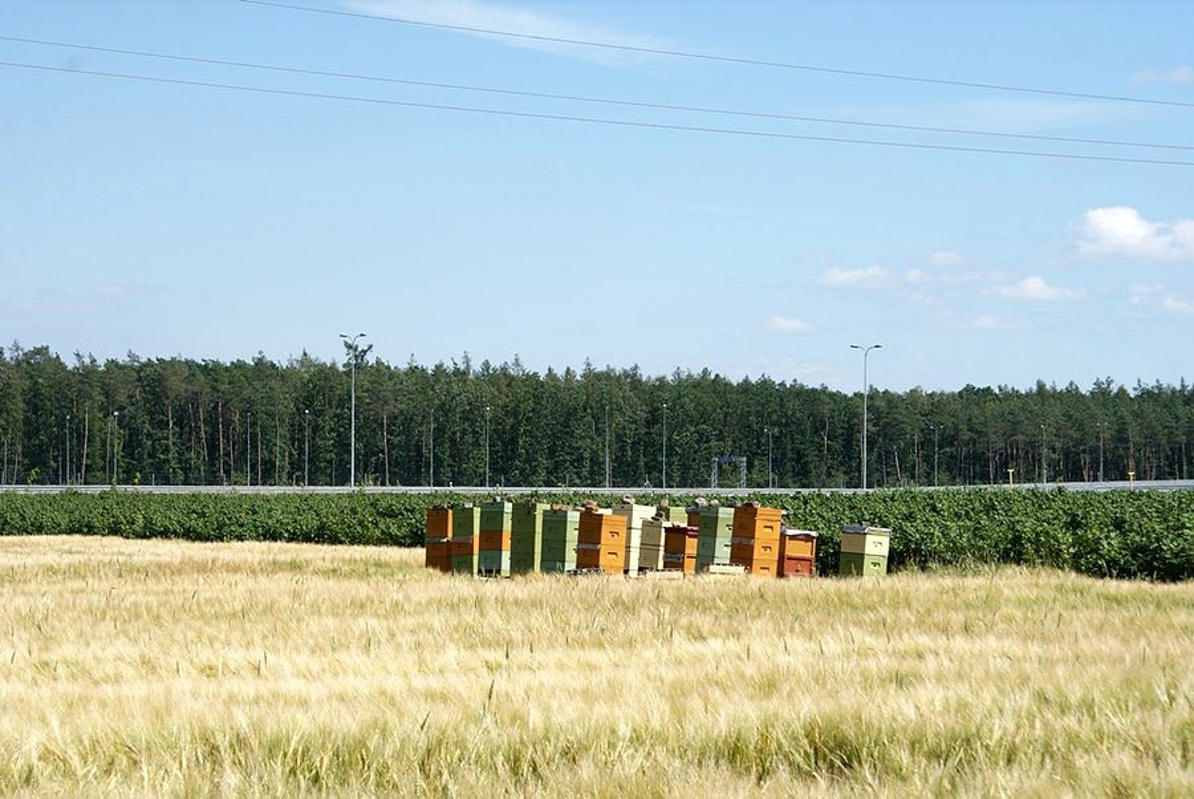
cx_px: 597
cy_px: 400
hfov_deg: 19.4
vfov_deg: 13.1
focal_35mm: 105
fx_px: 3486
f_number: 10
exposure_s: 1/160
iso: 100
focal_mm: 70
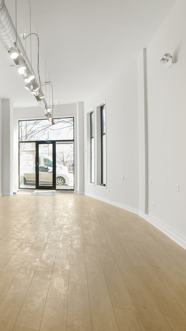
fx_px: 228
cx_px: -24
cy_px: 168
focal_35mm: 26
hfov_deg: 36.6
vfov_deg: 71.9
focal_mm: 16
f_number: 8
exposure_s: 1/50
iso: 2000
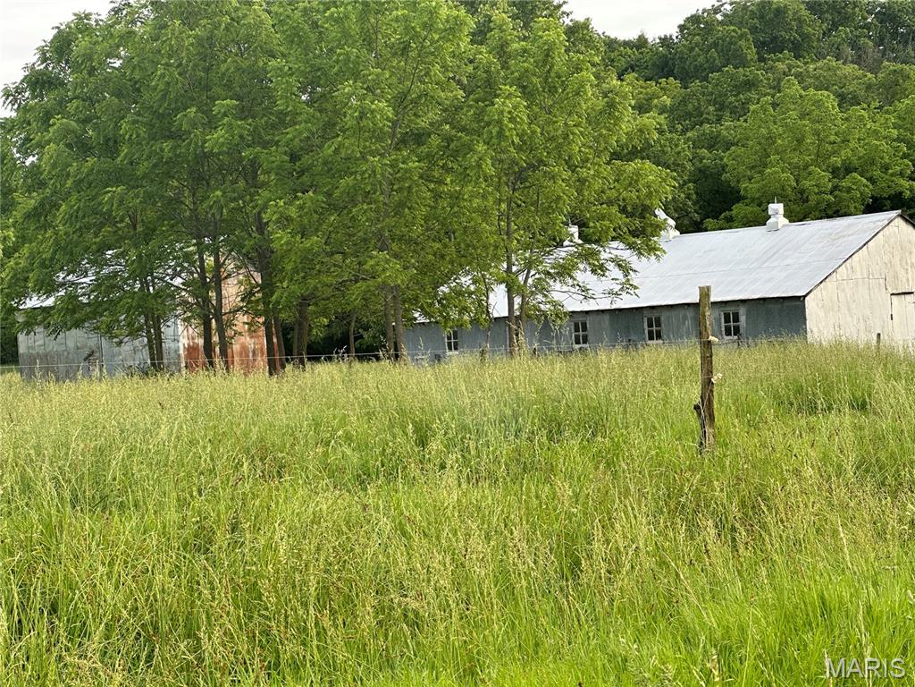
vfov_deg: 19.1
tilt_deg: -0.7
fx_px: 2035
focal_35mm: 77
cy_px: 344
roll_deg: +4.1
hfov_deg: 25.3
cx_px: 458
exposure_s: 1/99
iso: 50
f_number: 2.8
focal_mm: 9
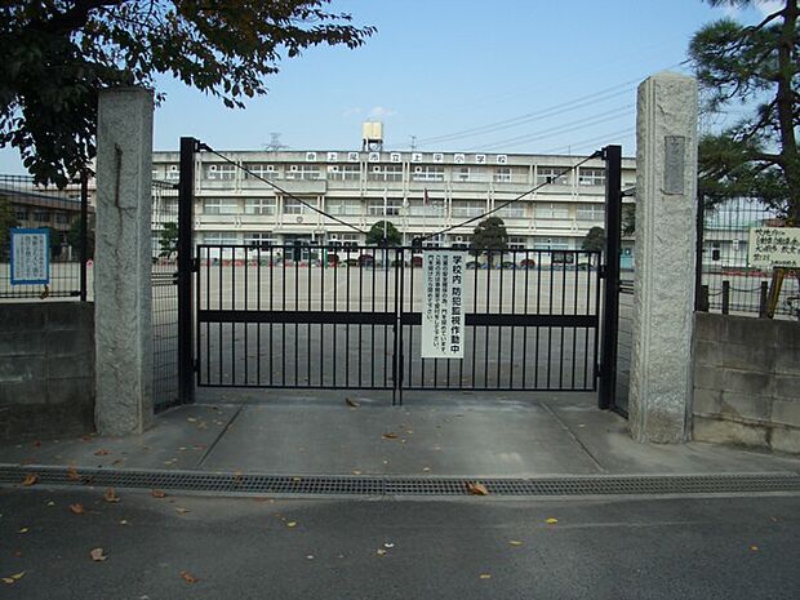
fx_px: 809
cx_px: 400
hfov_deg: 52.6
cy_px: 300
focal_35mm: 35
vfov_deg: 40.7
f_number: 4.3
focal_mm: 5.8
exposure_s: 1/400
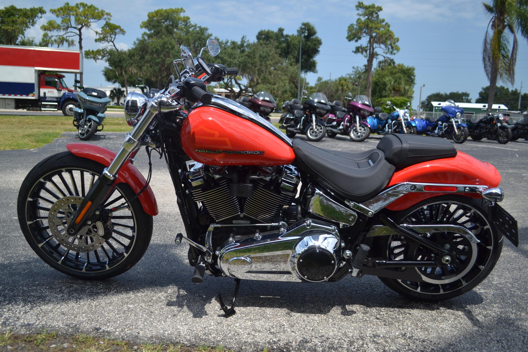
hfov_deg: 61.9
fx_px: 440
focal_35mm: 30
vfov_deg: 43.6
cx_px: 264
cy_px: 176
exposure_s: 1/1000
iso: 100
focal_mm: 20
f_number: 3.8
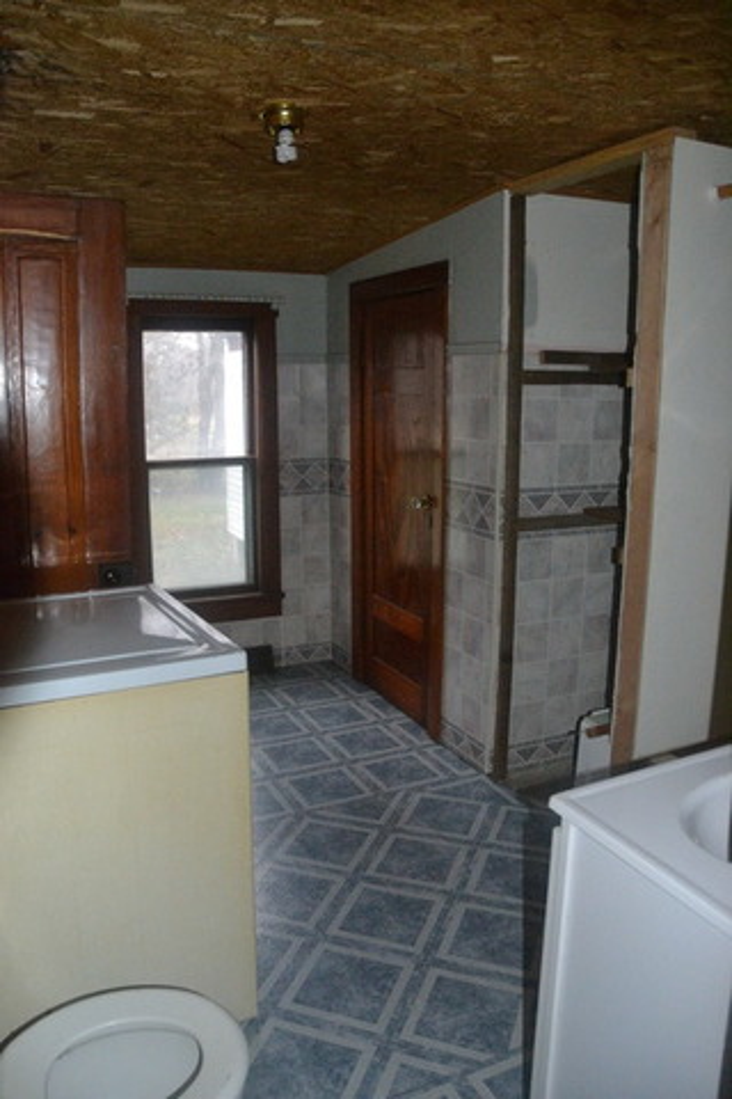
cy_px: 550
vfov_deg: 67.4
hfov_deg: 47.9
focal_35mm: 27
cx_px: 366
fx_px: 823
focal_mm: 18
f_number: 3.5
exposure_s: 1/60
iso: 3200
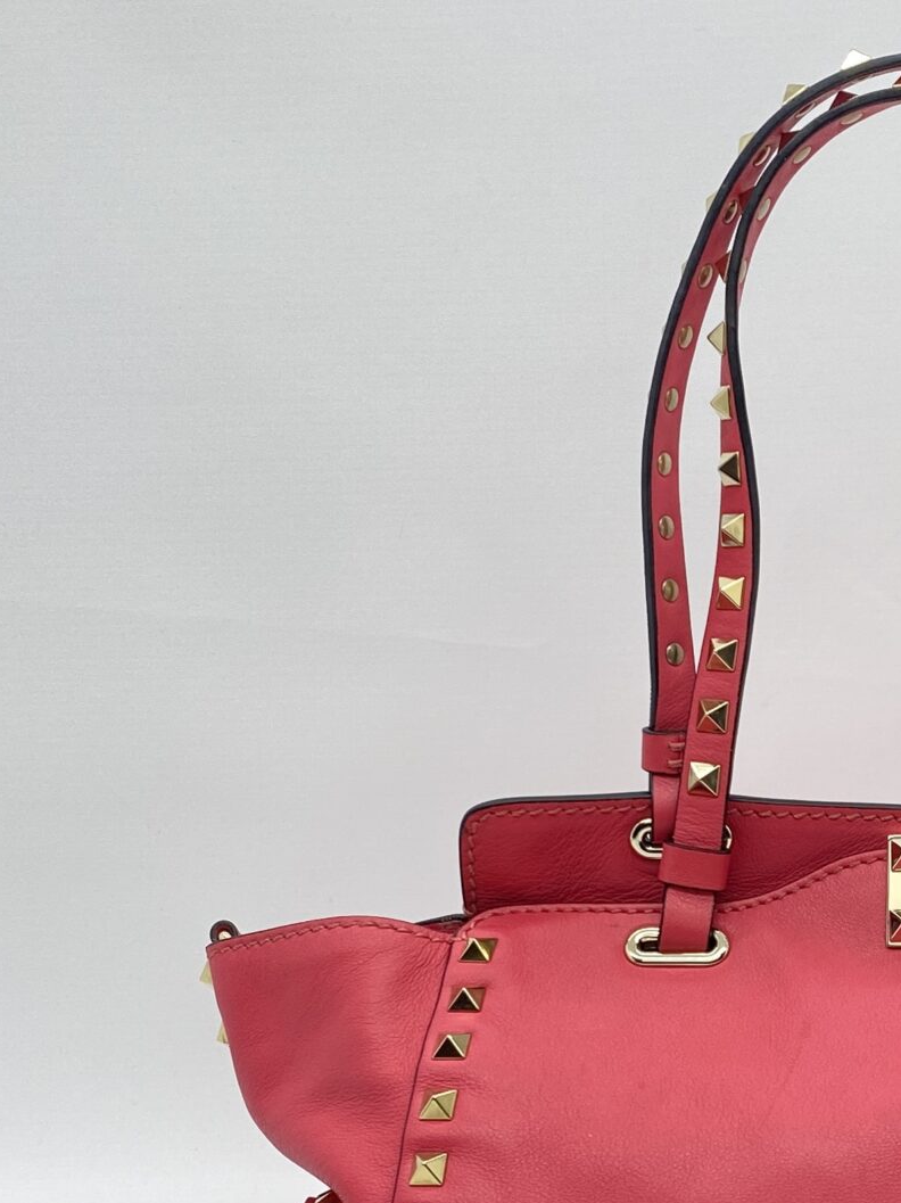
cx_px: 957
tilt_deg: -9.8
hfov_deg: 22.2
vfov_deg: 30.4
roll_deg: +0.5
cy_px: 856
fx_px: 2188
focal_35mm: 63
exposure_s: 1/111
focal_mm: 4.25
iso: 32
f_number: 1.8
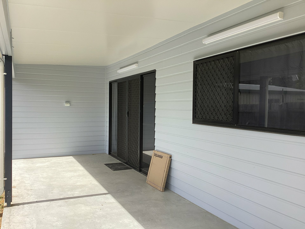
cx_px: 152
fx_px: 273
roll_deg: -0.5
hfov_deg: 58.4
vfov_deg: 45.4
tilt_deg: -2.8
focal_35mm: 31
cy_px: 114
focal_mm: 3.3
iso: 25
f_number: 2.4
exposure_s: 1/691
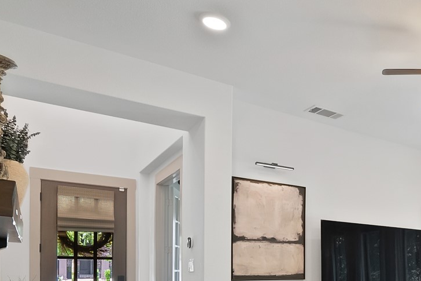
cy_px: 265
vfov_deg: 36.8
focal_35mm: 33
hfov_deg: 45.9
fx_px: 386
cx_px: 440
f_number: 9
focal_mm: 12
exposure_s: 1/6
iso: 640
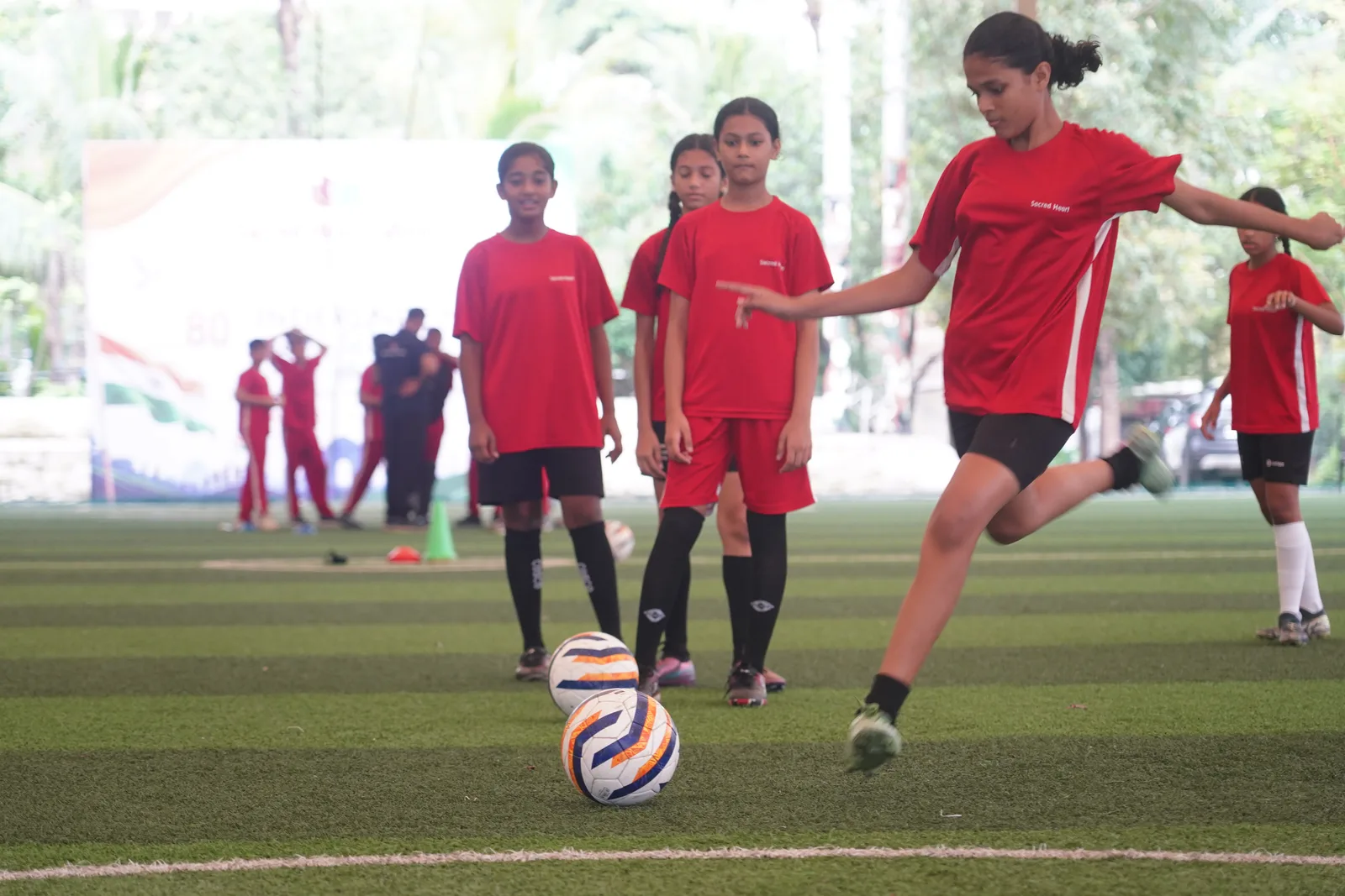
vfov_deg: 13.0
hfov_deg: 19.5
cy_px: 448
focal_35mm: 105
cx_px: 672
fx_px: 3923
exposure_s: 1/160
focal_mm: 105
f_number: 4
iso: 2000
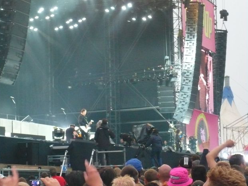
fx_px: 917
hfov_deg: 15.4
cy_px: 99
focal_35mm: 128
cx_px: 90
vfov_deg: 11.6
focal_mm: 16.4
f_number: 5.6
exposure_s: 1/30
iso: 640
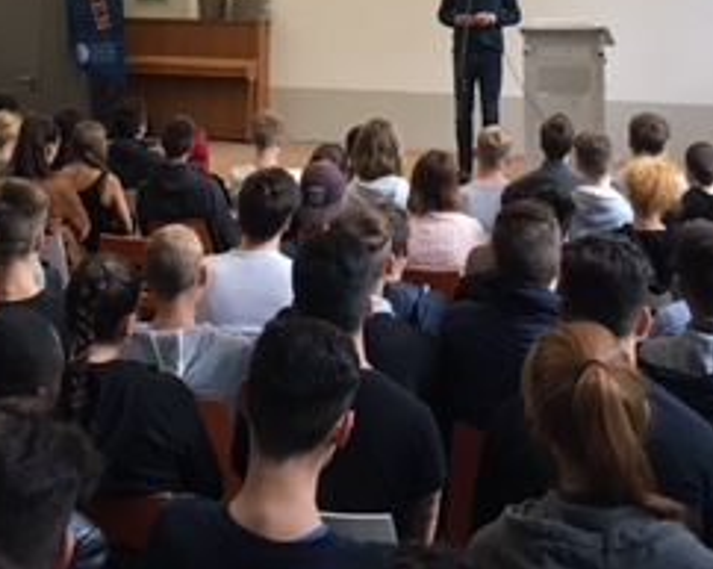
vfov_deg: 19.1
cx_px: 194
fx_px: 1581
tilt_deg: +4.6
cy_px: -136
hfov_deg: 25.2
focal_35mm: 75
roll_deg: -1.7
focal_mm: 4.15
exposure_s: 1/33
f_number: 2.2
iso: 125
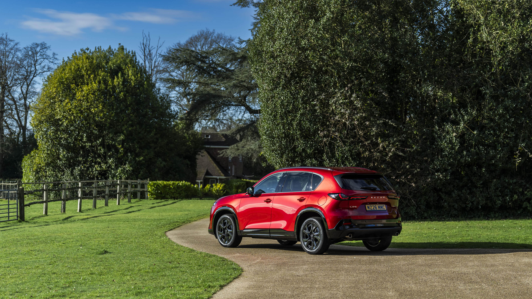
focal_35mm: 74
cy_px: 172
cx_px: 267
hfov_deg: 28.6
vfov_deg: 16.3
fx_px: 1044
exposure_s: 1/640
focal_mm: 70
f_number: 3.2
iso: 50
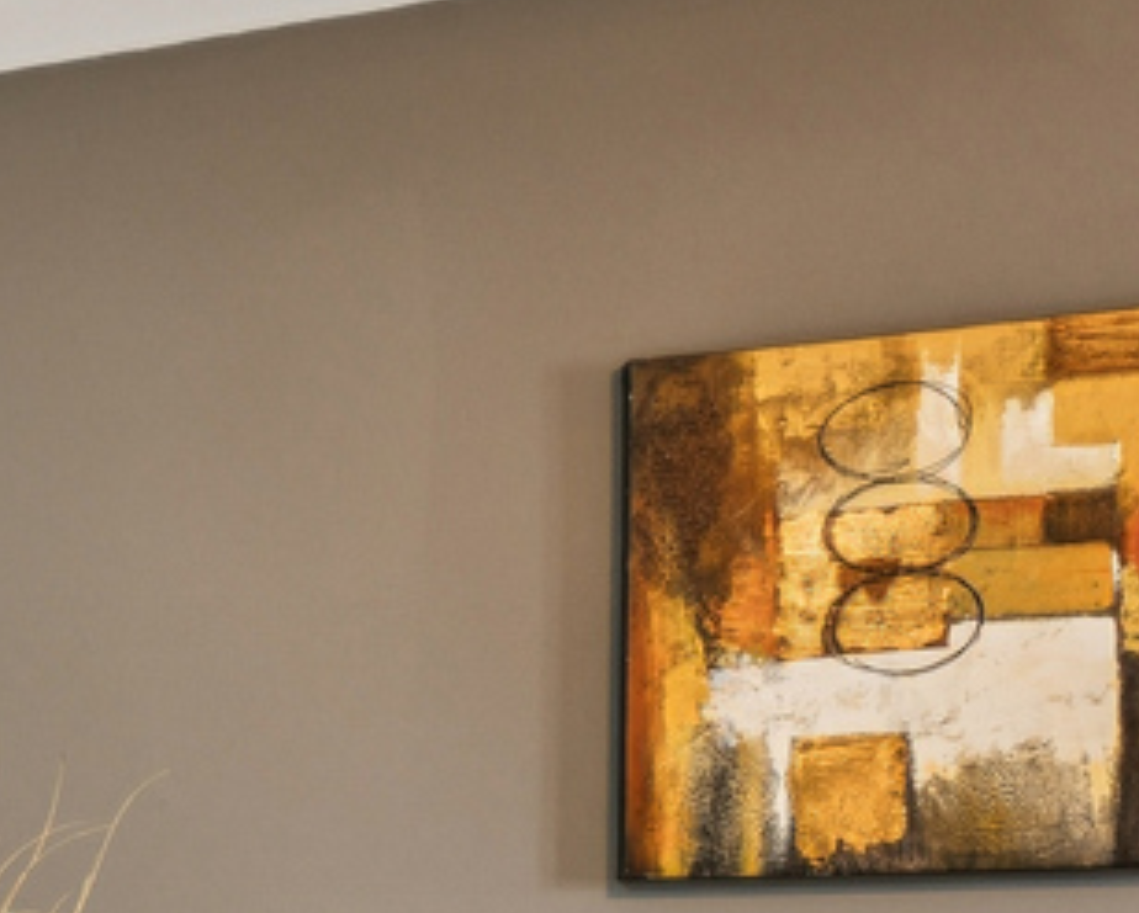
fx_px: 2328
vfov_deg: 19.8
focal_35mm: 69
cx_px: -1400
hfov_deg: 16.5
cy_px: 1286
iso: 400
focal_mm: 14
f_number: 13
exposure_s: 1/2.5
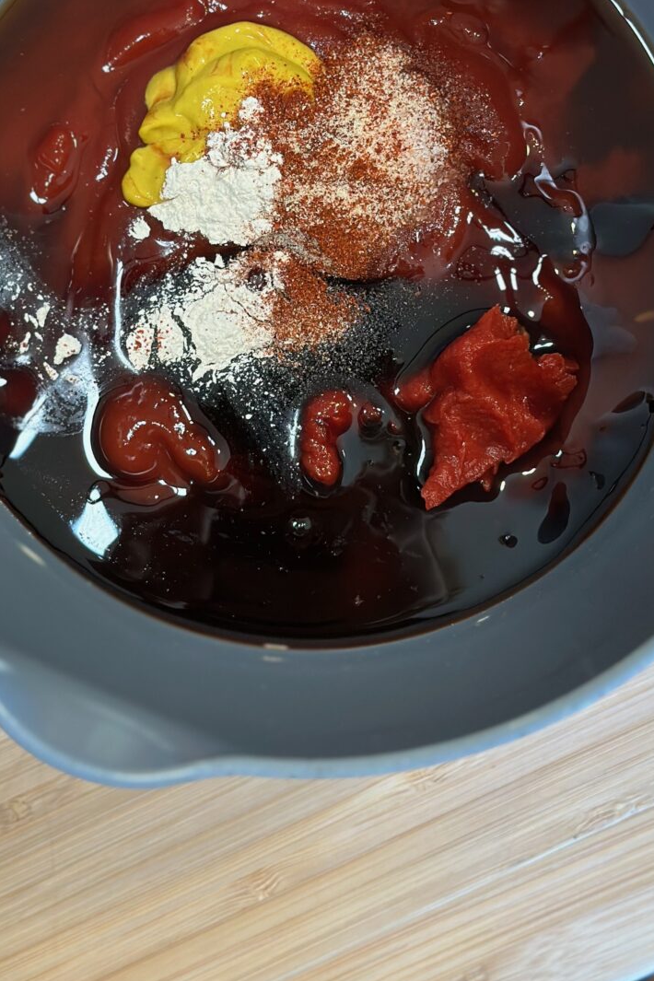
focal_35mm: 75
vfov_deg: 26.7
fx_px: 2044
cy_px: 278
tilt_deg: -87.1
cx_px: 286
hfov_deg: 18.2
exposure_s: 1/120
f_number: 1.78
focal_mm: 6.86
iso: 200
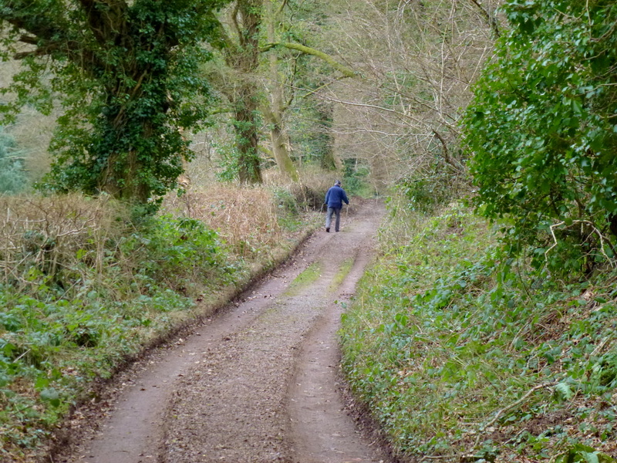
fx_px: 2531
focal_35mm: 142
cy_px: 232
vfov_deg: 10.4
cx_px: 308
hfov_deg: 13.9
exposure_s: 1/30
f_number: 5.3
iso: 400
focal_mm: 25.5
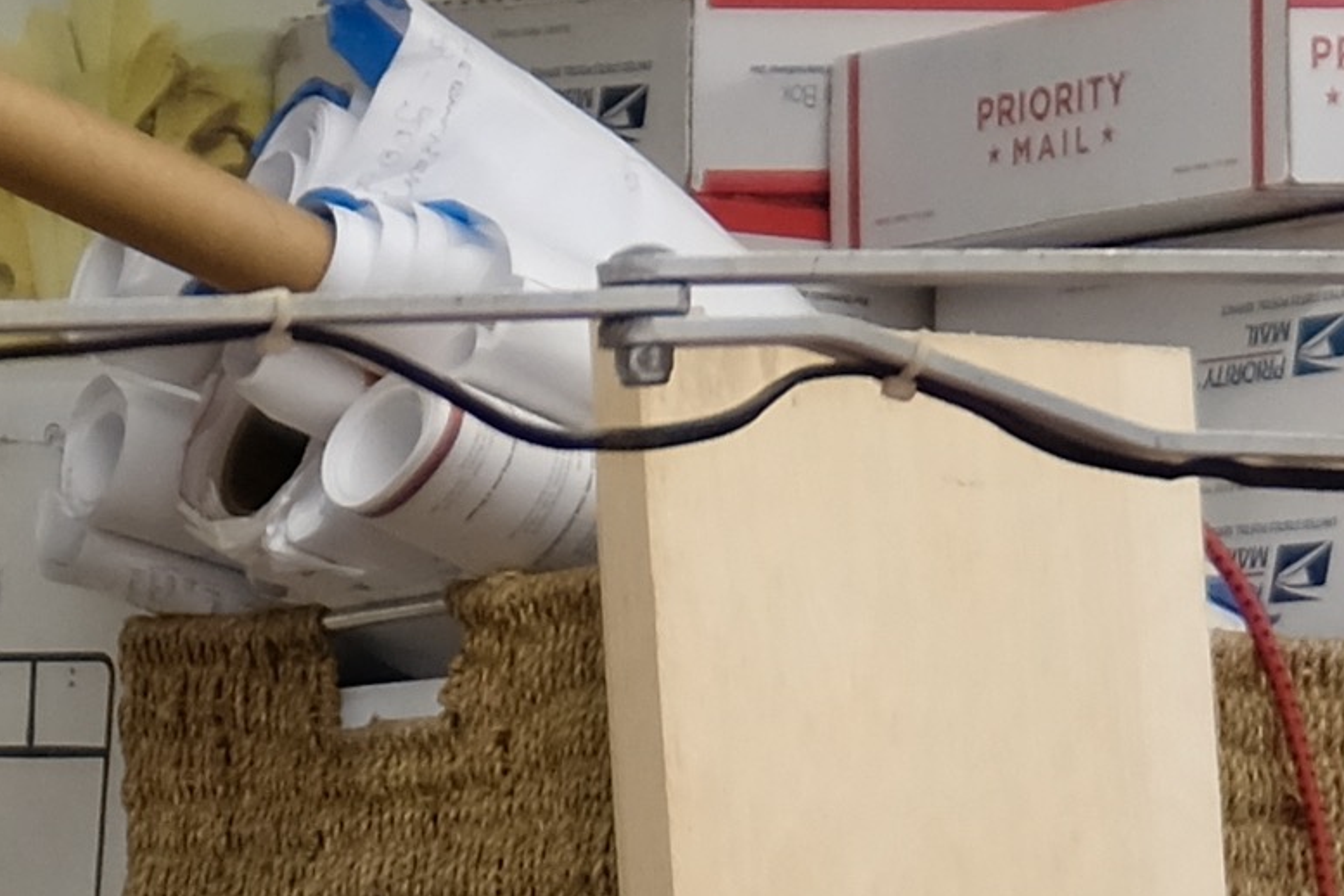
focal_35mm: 278
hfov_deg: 7.3
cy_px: 3242
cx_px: -605
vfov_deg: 4.6
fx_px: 10378
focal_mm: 24
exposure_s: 1/60
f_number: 4
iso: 320
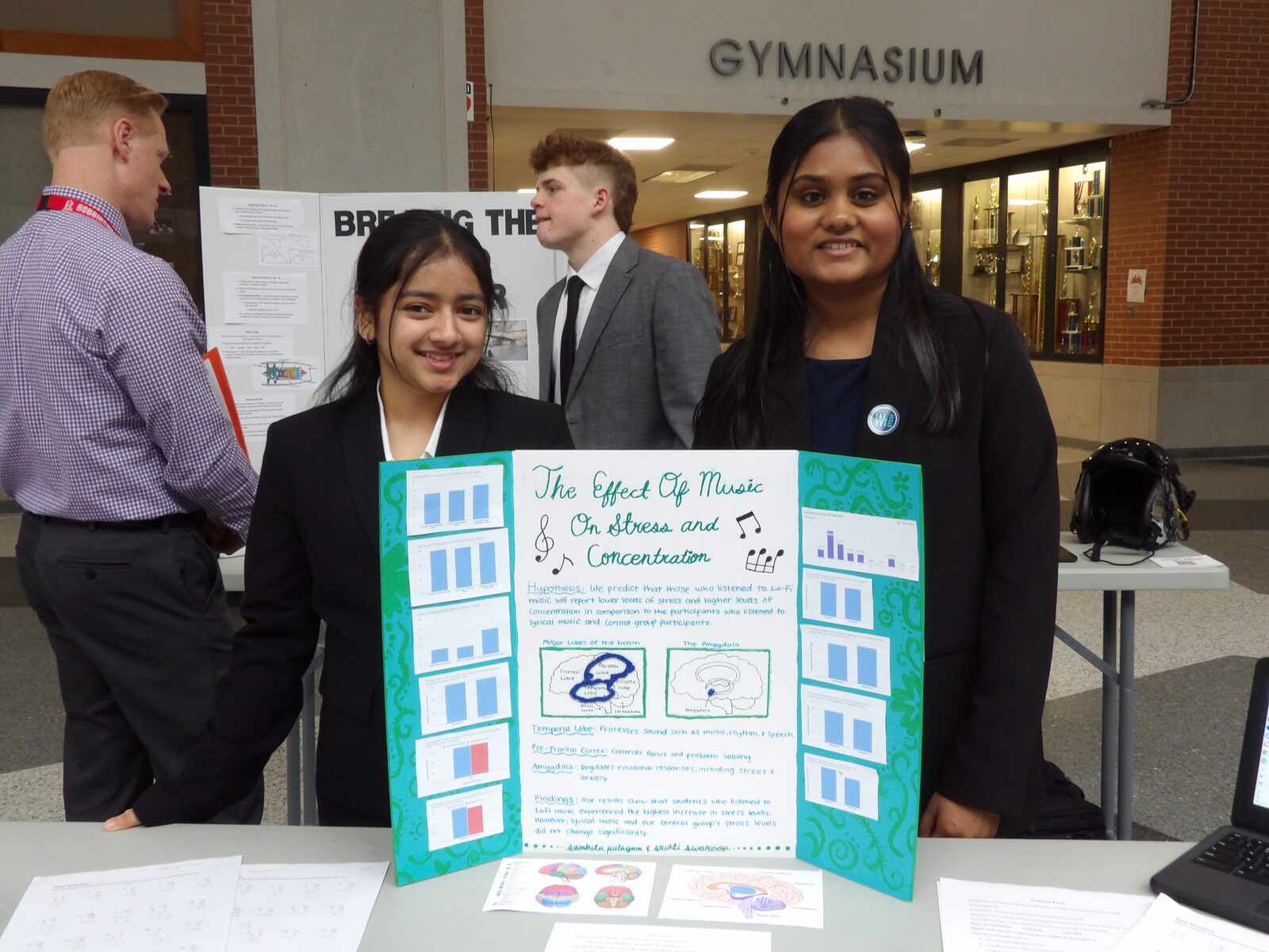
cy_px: 476
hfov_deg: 55.4
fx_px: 1210
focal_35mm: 33
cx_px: 634
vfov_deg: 42.9
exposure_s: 1/20
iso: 247
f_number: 3.6
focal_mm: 5.9
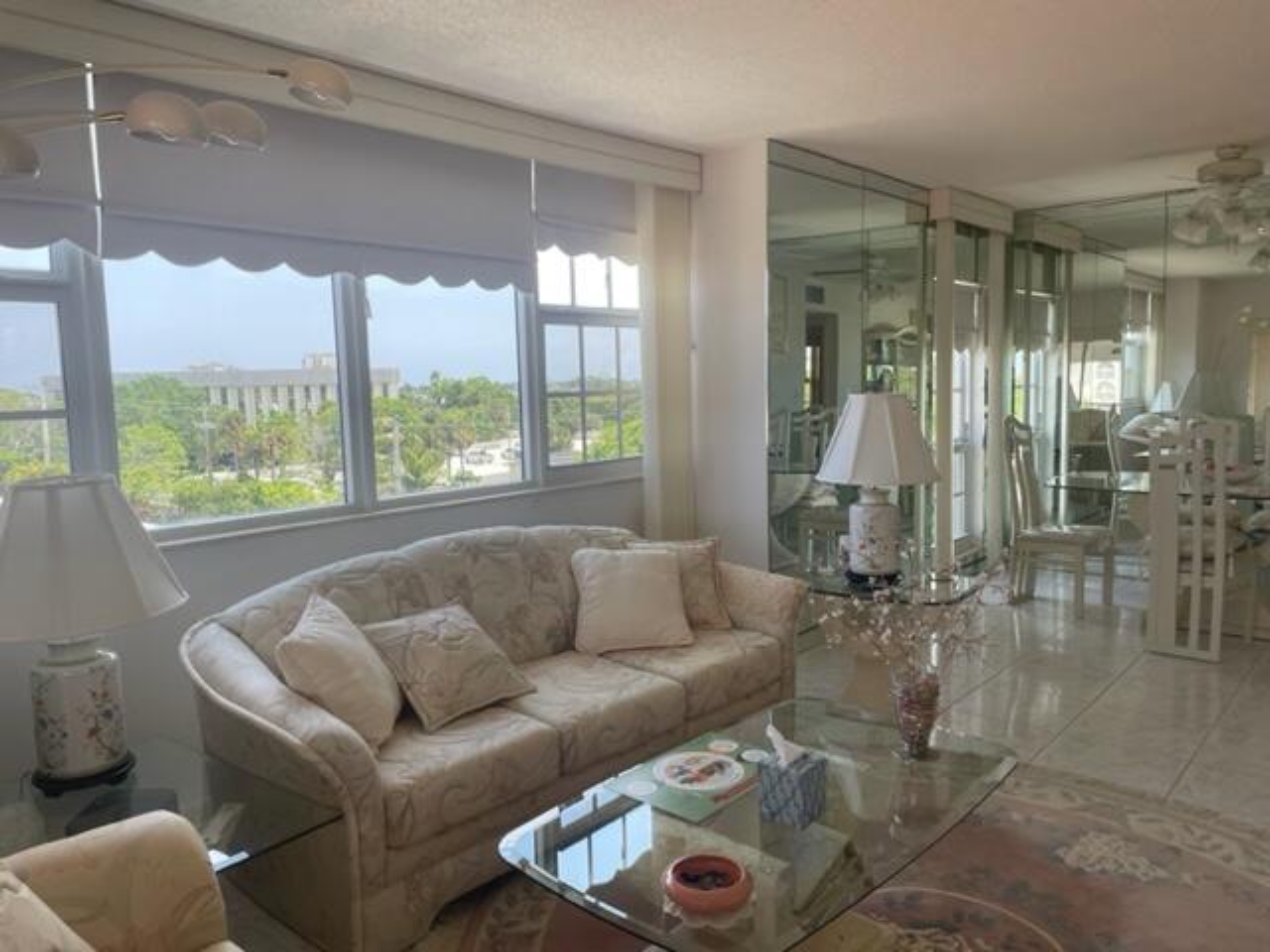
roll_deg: +2.3
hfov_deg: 67.3
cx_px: 635
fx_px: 954
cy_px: 476
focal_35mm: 26
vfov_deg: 53.1
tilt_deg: -3.6
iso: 32
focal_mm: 4.2
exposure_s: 1/125
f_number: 1.6
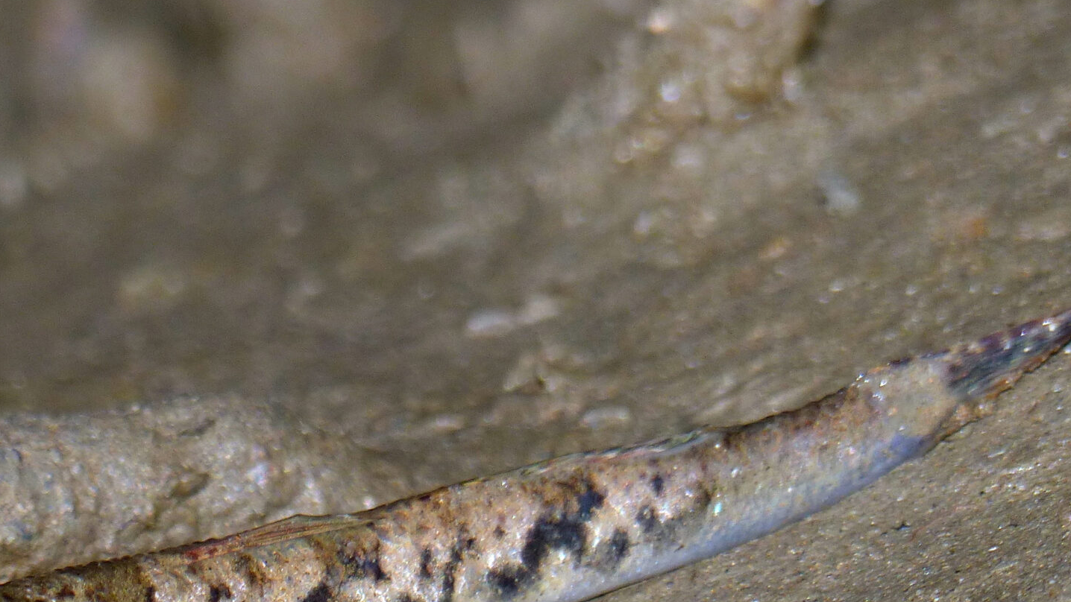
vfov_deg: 1.0
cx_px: 272
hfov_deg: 1.9
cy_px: 680
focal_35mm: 1165
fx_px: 33087
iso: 100
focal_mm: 108
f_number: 4
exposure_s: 1/800
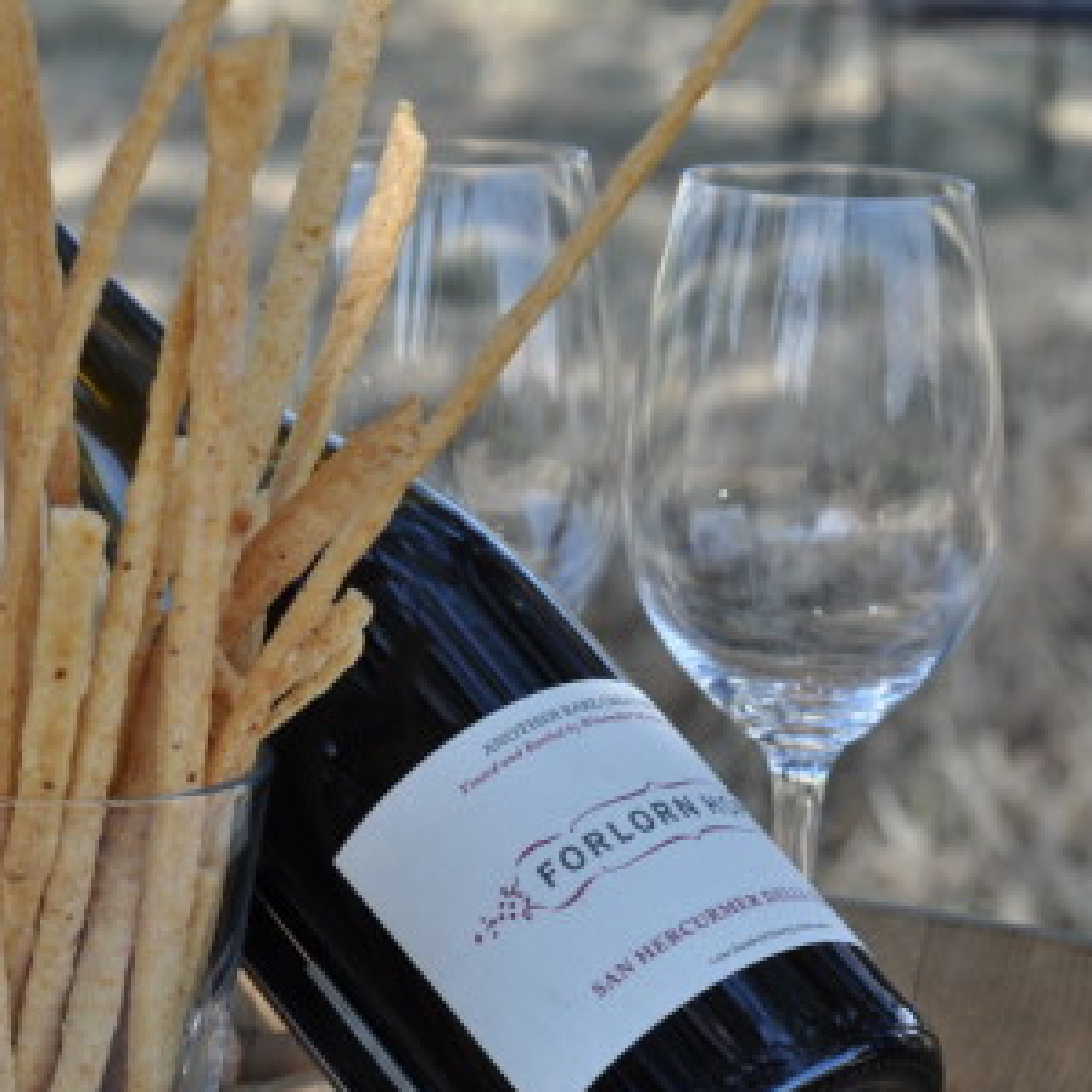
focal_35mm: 132
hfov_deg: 13.1
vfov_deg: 13.2
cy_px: 714
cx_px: 179
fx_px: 4711
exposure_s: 1/160
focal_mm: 50
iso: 200
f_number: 6.3
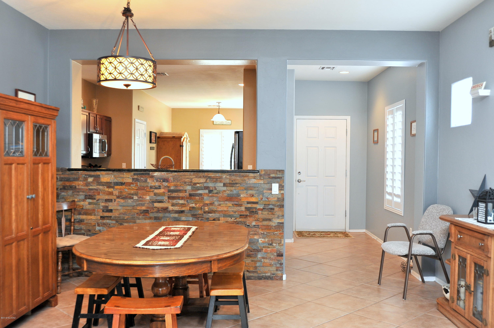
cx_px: 247
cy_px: 164
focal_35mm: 35
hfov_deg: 54.5
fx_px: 480
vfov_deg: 37.8
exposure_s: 1/30
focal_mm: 35
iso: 640
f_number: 5
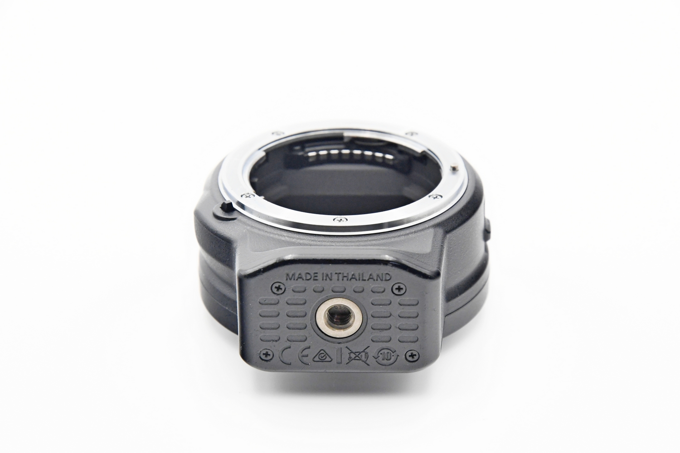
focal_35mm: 120
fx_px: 2266
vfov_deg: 11.4
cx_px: 340
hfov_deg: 17.1
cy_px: 226
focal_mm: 80
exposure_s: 1/100
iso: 1600
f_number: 8
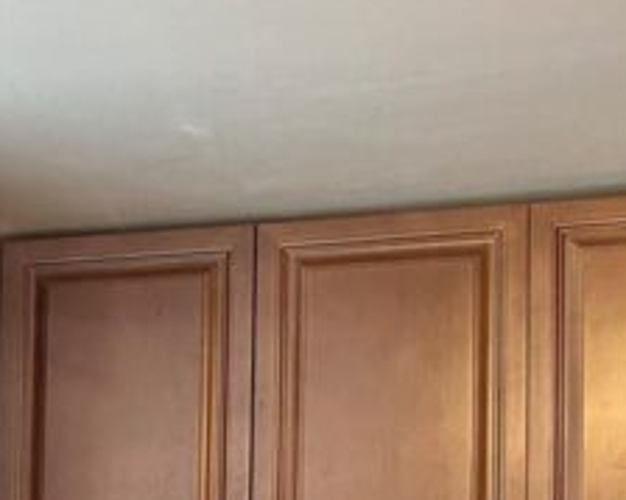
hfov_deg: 16.0
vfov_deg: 12.5
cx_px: -98
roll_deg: -0.1
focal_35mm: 116
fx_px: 2148
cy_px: 807
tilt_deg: +1.8
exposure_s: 1/60
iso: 400
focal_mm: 5.7
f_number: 1.5
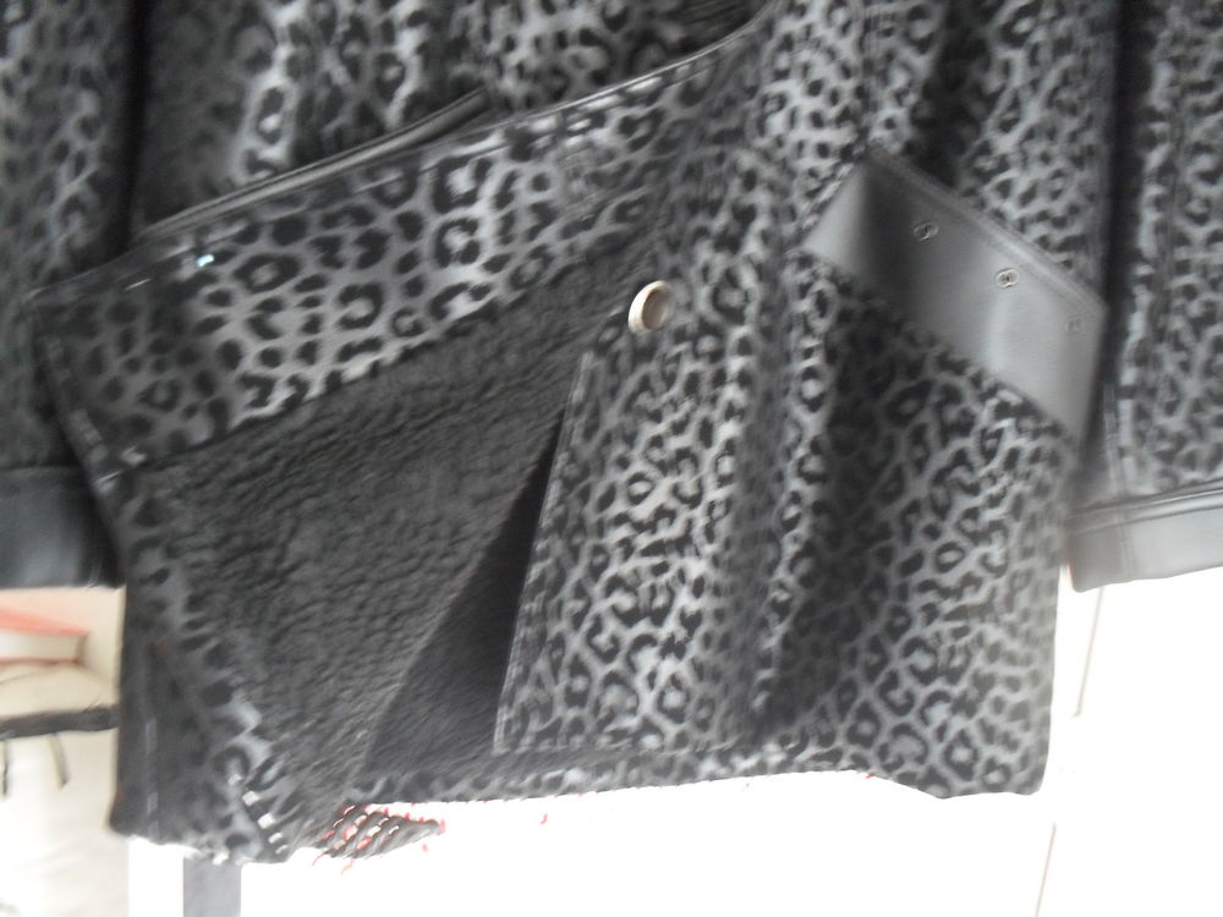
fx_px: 1237
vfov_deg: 40.7
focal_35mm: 35
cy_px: 458
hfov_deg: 52.6
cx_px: 612
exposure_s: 1/15
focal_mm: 6.3
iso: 400
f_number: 3.2
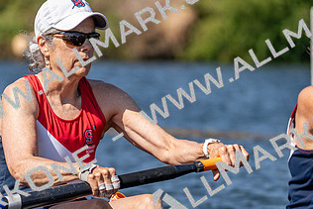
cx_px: 67
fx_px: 4392
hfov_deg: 4.1
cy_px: 142
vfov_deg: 2.7
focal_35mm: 505
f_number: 5.6
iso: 200
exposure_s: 1/2000
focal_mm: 275
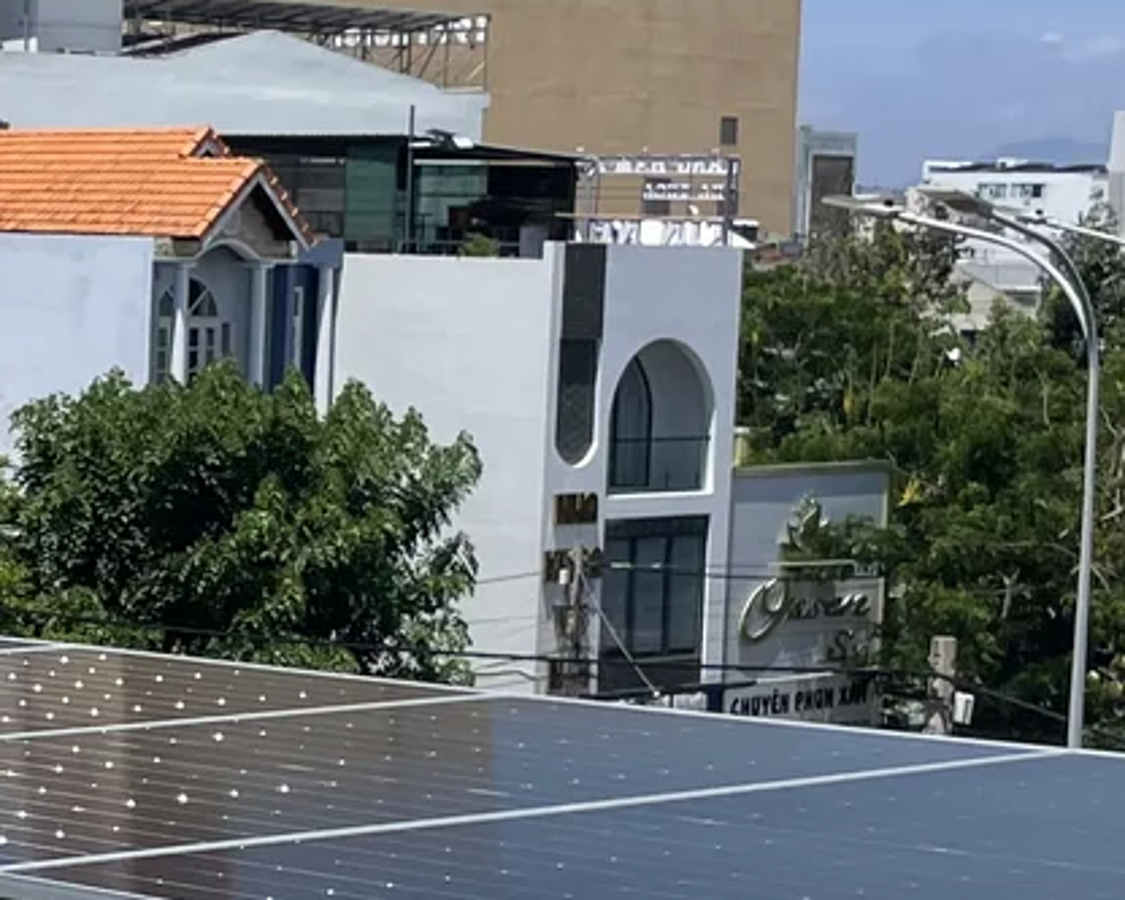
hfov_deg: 15.4
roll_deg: -0.9
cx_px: -465
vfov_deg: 13.2
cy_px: 532
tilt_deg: -3.2
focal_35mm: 117
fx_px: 3897
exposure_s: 1/4651
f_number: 1.6
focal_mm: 4.2
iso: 32
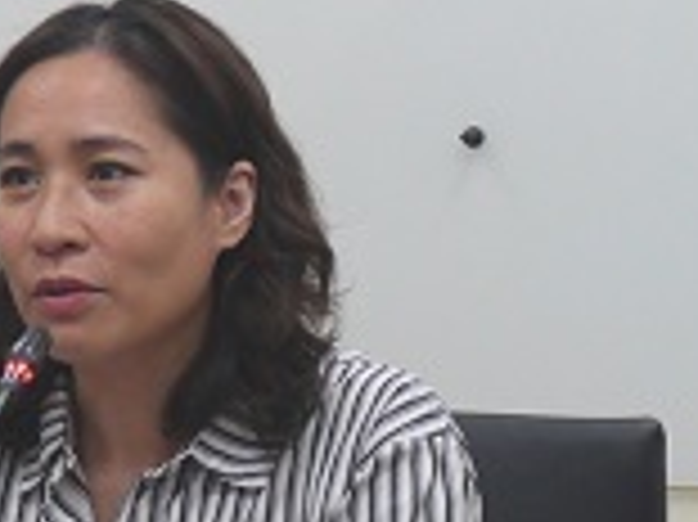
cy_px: 56
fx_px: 5077
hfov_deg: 7.8
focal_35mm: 252
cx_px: 806
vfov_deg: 5.9
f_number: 2.8
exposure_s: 1/250
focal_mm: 23
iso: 500
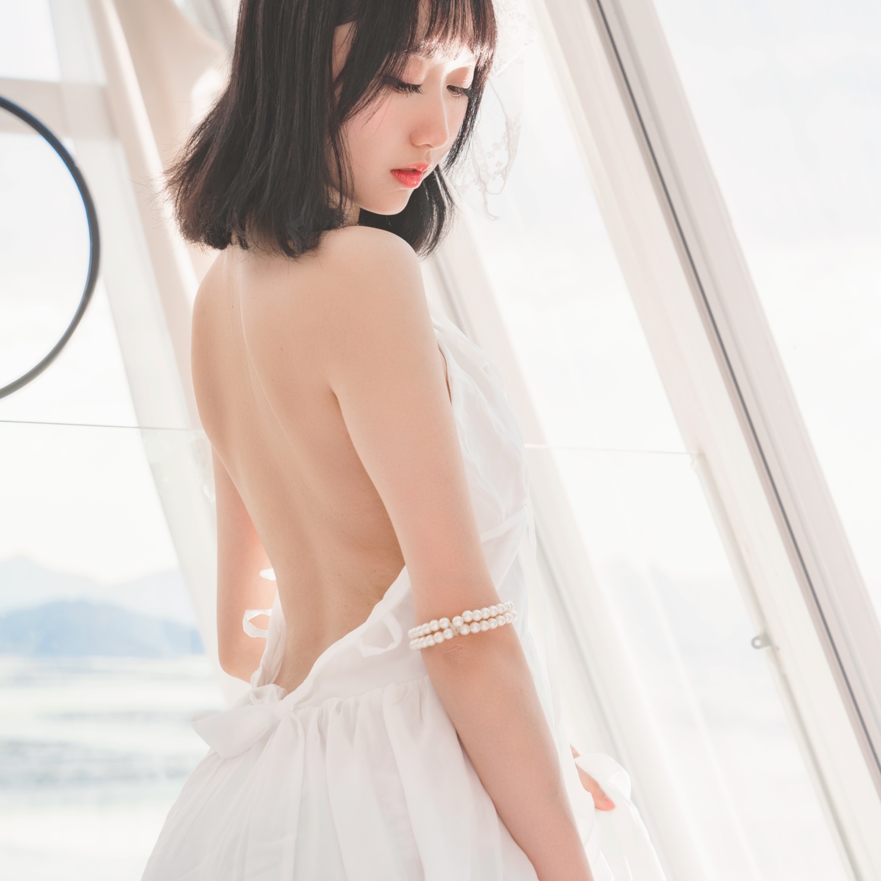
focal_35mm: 76
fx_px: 2188
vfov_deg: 22.8
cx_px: 439
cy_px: 447
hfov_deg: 22.8
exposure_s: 1/200
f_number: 5
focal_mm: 59
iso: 100
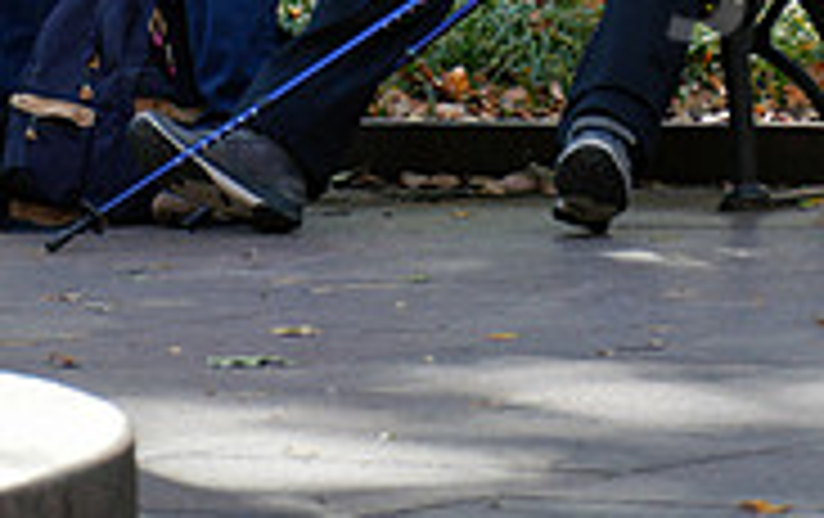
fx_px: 11386
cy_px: -324
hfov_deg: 4.1
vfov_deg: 2.6
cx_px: 387
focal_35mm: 506
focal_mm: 135
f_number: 5.6
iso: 100
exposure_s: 1/100
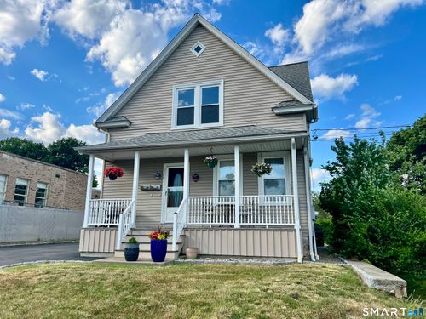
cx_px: 213
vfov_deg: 53.1
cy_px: 160
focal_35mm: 26
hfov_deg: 67.3
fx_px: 320
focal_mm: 5.7
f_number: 1.5
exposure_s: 1/2045
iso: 50
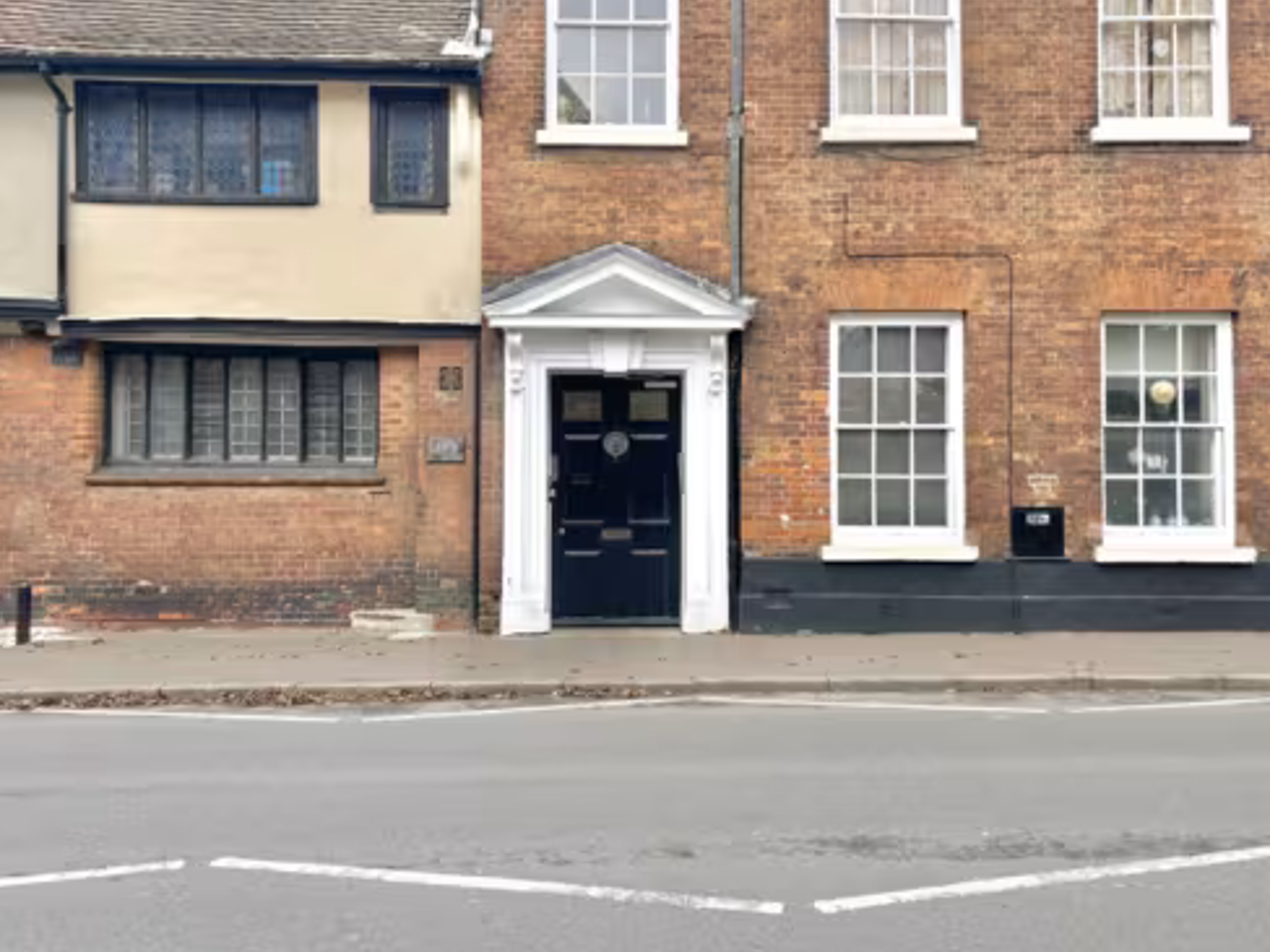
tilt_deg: +3.1
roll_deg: -0.4
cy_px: 414
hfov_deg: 56.8
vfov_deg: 44.1
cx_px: 638
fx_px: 1174
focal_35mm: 32
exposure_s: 1/121
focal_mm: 5.96
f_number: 1.6
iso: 40
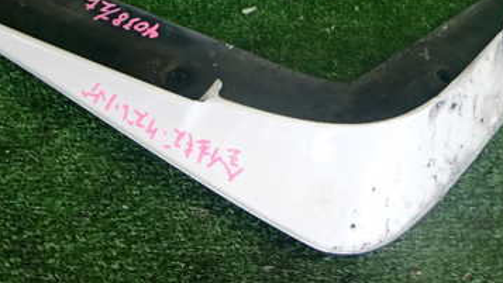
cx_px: 263
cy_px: 51
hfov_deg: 37.8
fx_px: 734
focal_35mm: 55
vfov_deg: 21.5
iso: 200
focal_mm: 5.4
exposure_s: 1/60
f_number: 2.3
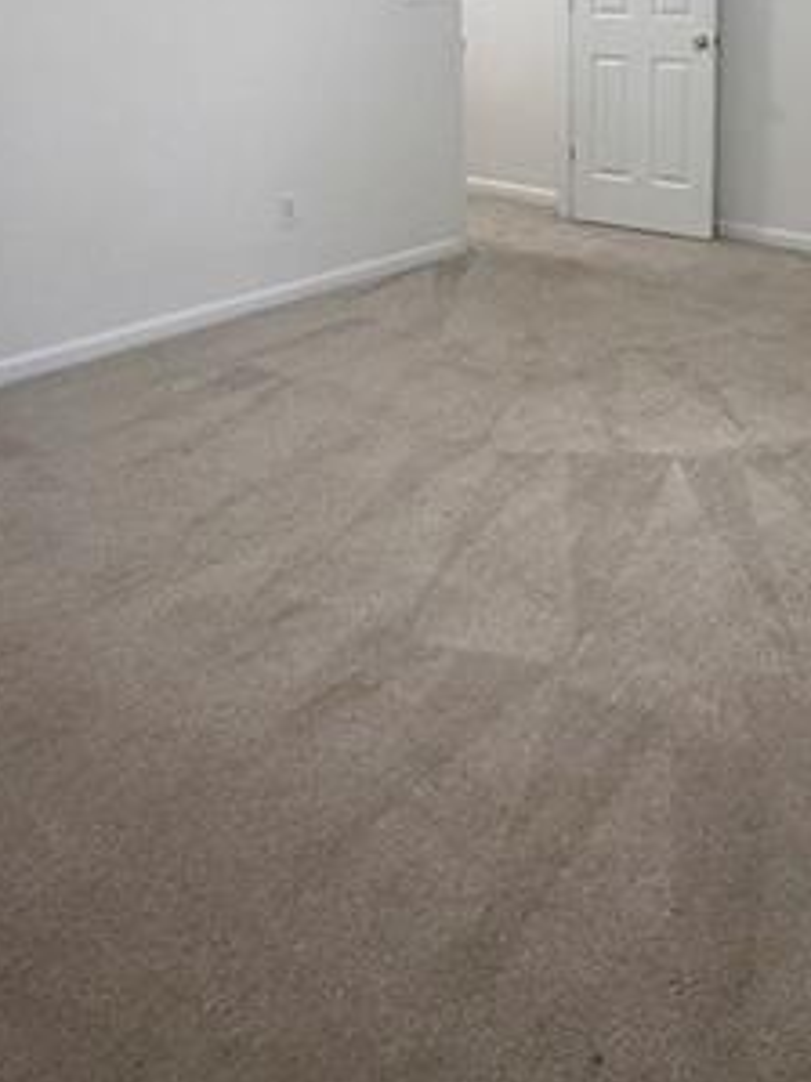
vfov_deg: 47.4
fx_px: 1125
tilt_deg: -9.7
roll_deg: +0.3
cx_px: 612
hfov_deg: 38.6
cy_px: 159
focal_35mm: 36
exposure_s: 1/60
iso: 250
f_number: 2.2
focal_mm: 2.22
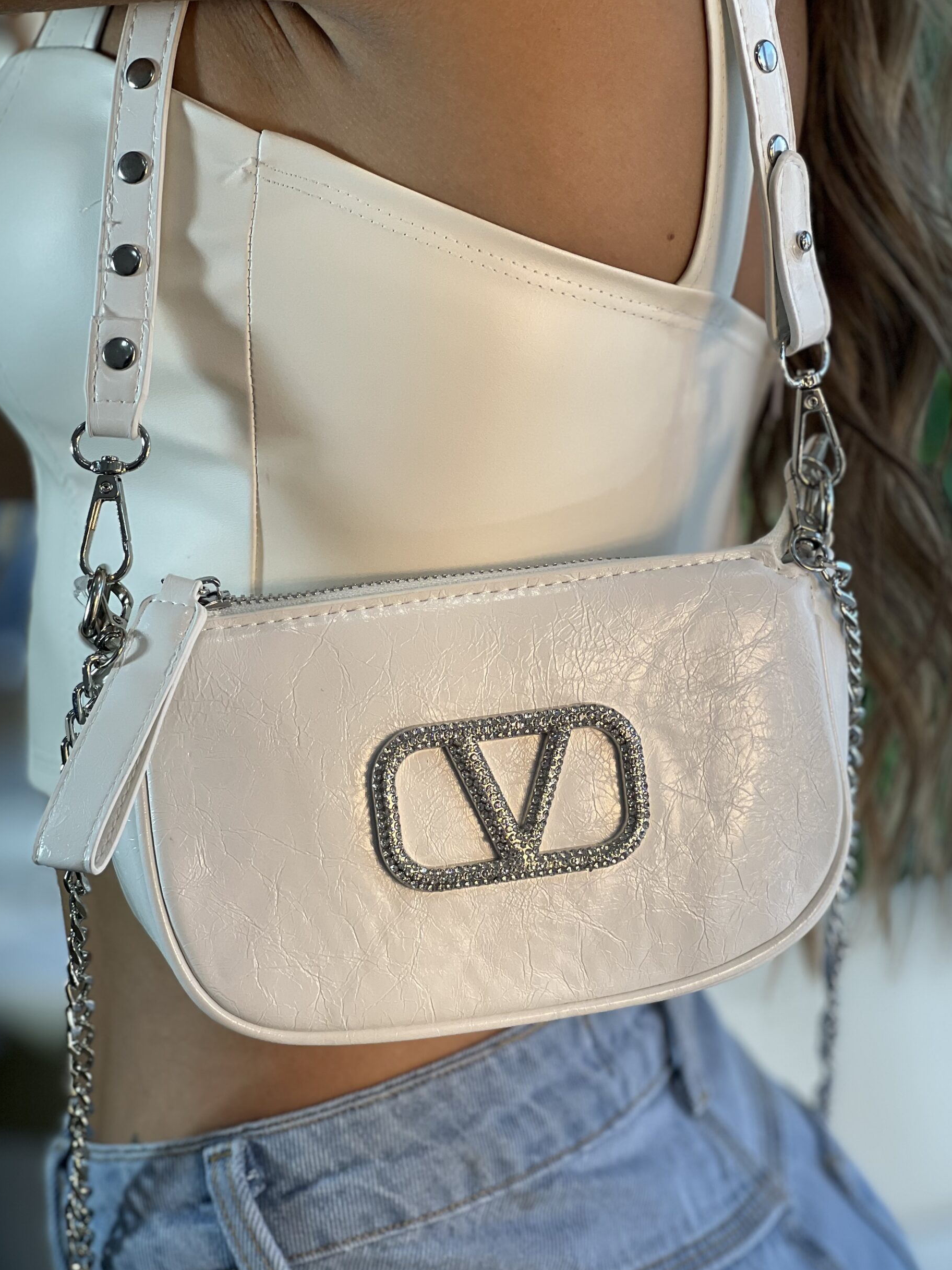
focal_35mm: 81
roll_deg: +1.0
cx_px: 493
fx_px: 2971
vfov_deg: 24.1
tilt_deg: -10.3
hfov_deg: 18.2
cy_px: 666
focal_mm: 9
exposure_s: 1/120
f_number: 2.8
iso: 50
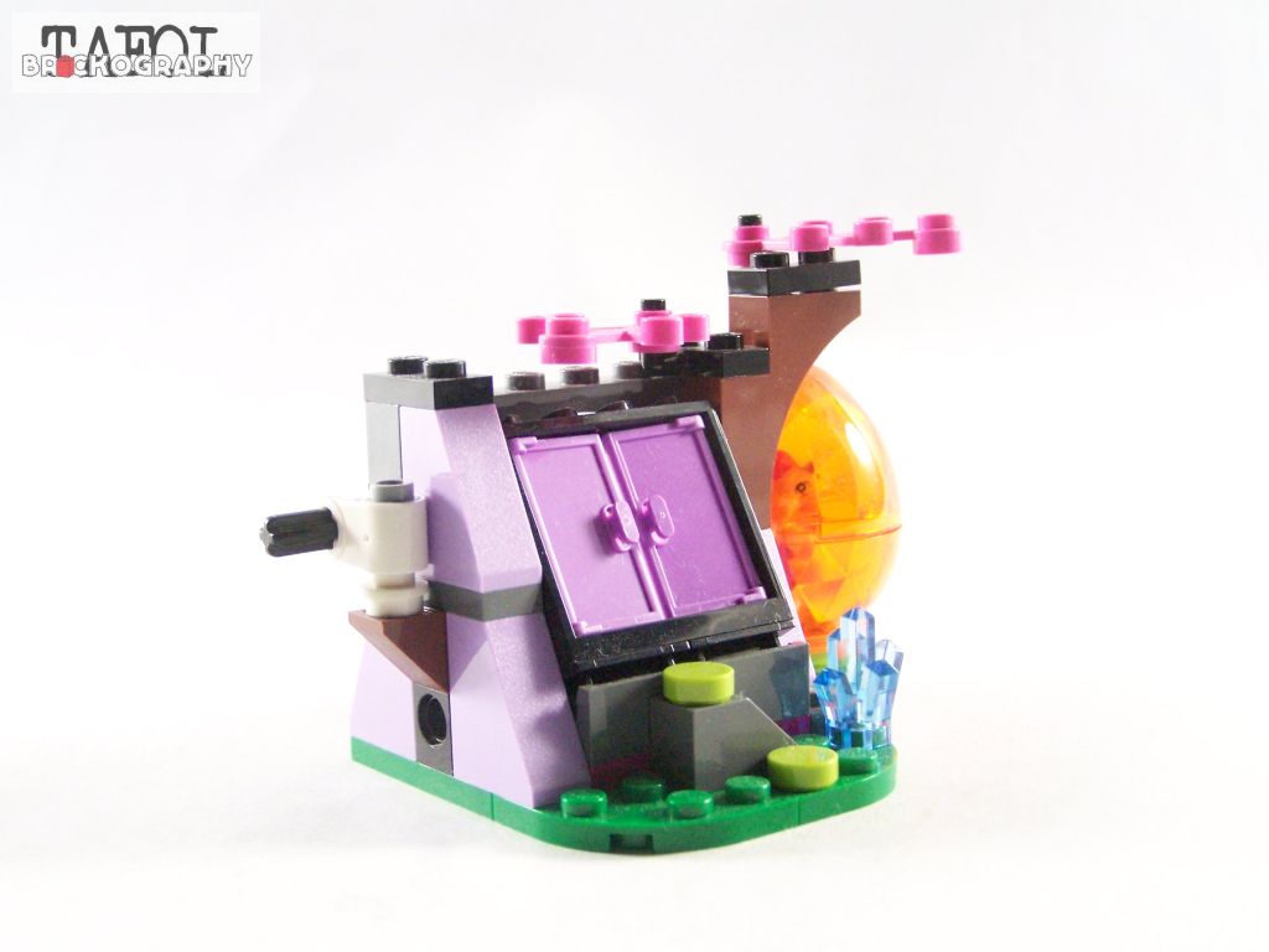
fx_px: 2163
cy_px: 476
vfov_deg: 24.8
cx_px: 634
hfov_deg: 32.7
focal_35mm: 59
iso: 400
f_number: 3.1
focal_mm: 9.8
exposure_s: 1/60
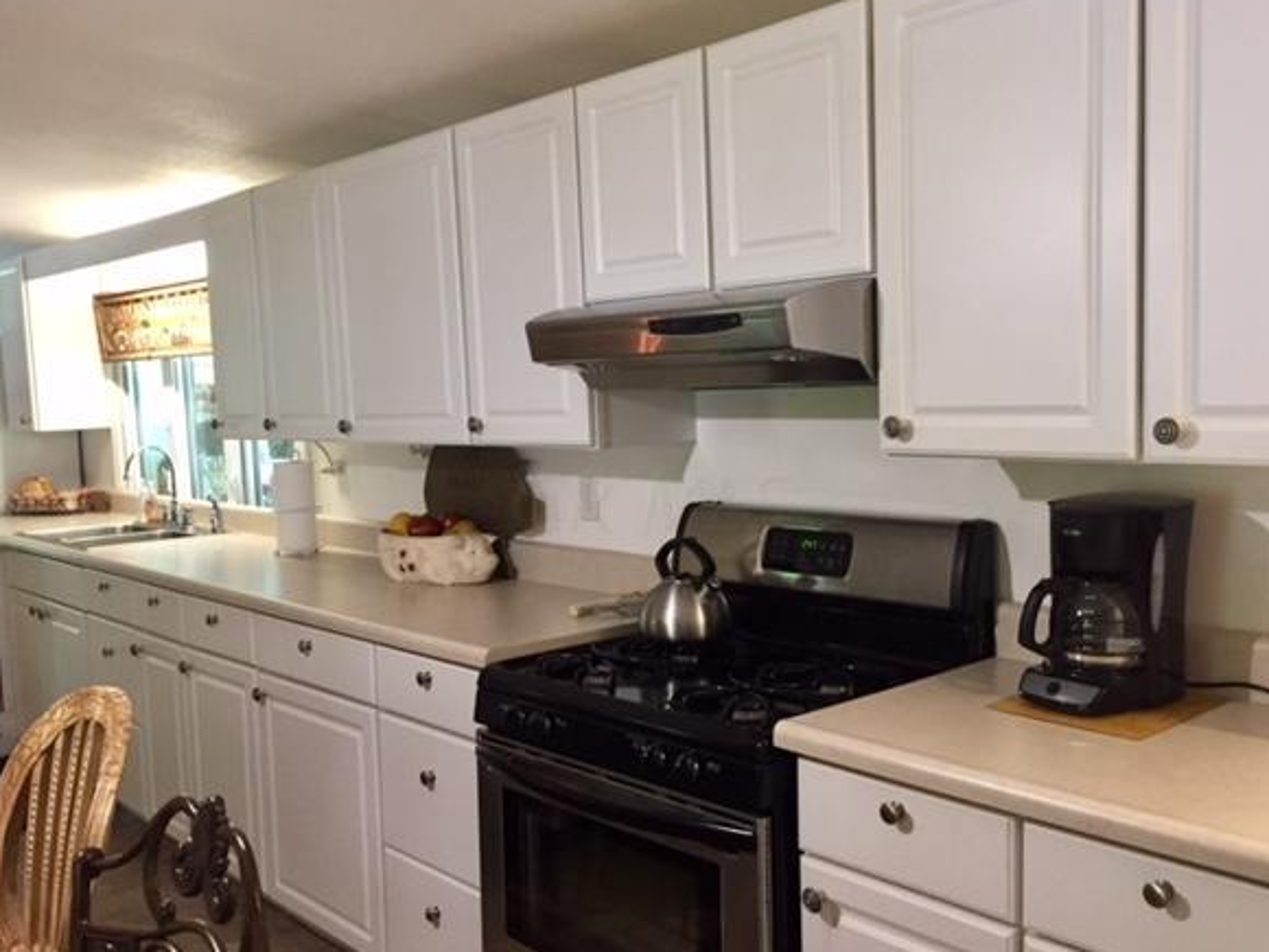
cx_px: 648
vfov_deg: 44.1
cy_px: 501
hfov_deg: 56.8
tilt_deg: -6.1
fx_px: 1173
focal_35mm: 32
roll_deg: +2.4
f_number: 2.2
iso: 250
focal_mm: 4.15
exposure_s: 1/24
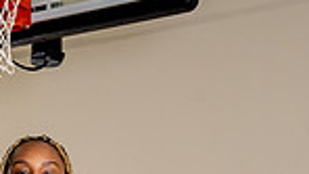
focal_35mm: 119
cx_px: 19
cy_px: 442
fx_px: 974
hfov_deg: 17.7
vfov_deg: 9.0
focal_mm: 37.4
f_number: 5.6
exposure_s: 1/200
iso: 640
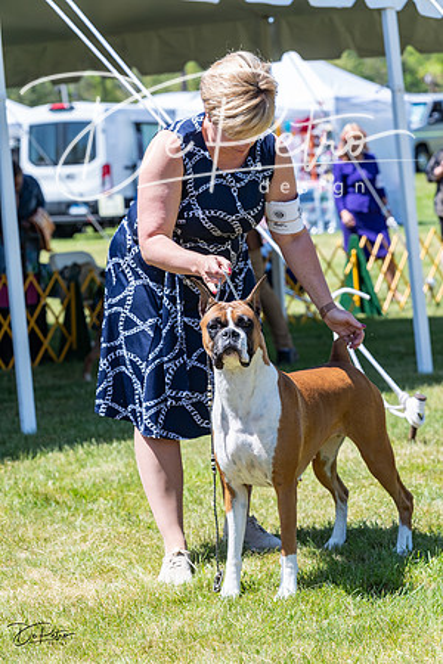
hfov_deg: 12.8
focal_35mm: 107
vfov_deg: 19.1
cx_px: 222
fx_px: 1975
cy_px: 332
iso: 320
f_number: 6.3
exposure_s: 1/640
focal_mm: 107
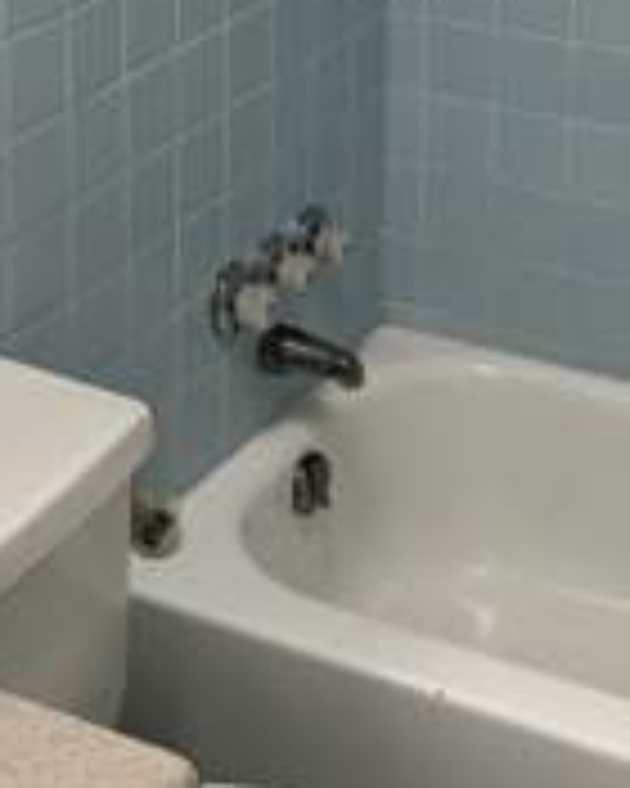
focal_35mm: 93
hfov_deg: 16.5
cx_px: 342
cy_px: -140
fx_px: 2168
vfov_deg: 19.5
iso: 80
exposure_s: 1/120
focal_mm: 5.7
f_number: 1.5
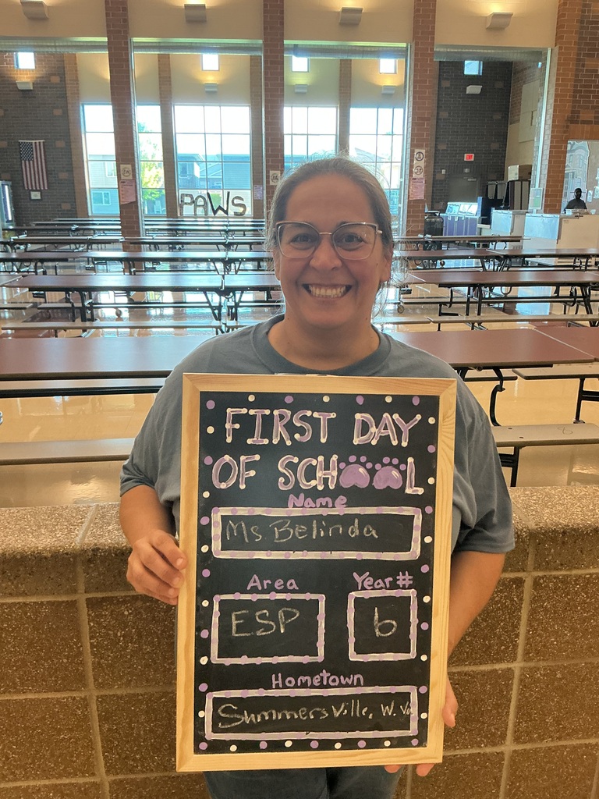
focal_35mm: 29
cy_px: 400
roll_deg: -0.9
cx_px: 300
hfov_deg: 48.2
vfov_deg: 61.7
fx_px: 669
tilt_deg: -16.9
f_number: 1.8
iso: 200
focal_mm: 3
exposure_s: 1/60
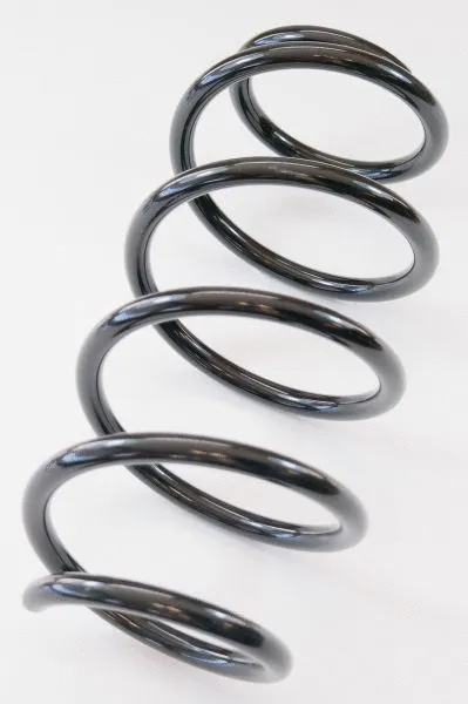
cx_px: 234
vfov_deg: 47.4
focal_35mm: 41
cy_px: 352
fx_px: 801
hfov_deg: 32.6
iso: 200
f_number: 4
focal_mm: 27
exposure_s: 1/100
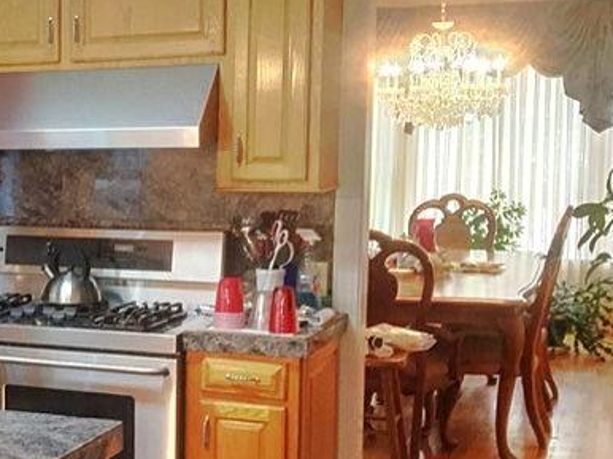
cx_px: -106
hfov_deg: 23.4
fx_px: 1363
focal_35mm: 77
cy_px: 295
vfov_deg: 19.1
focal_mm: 4.15
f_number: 2.2
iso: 125
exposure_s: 1/30
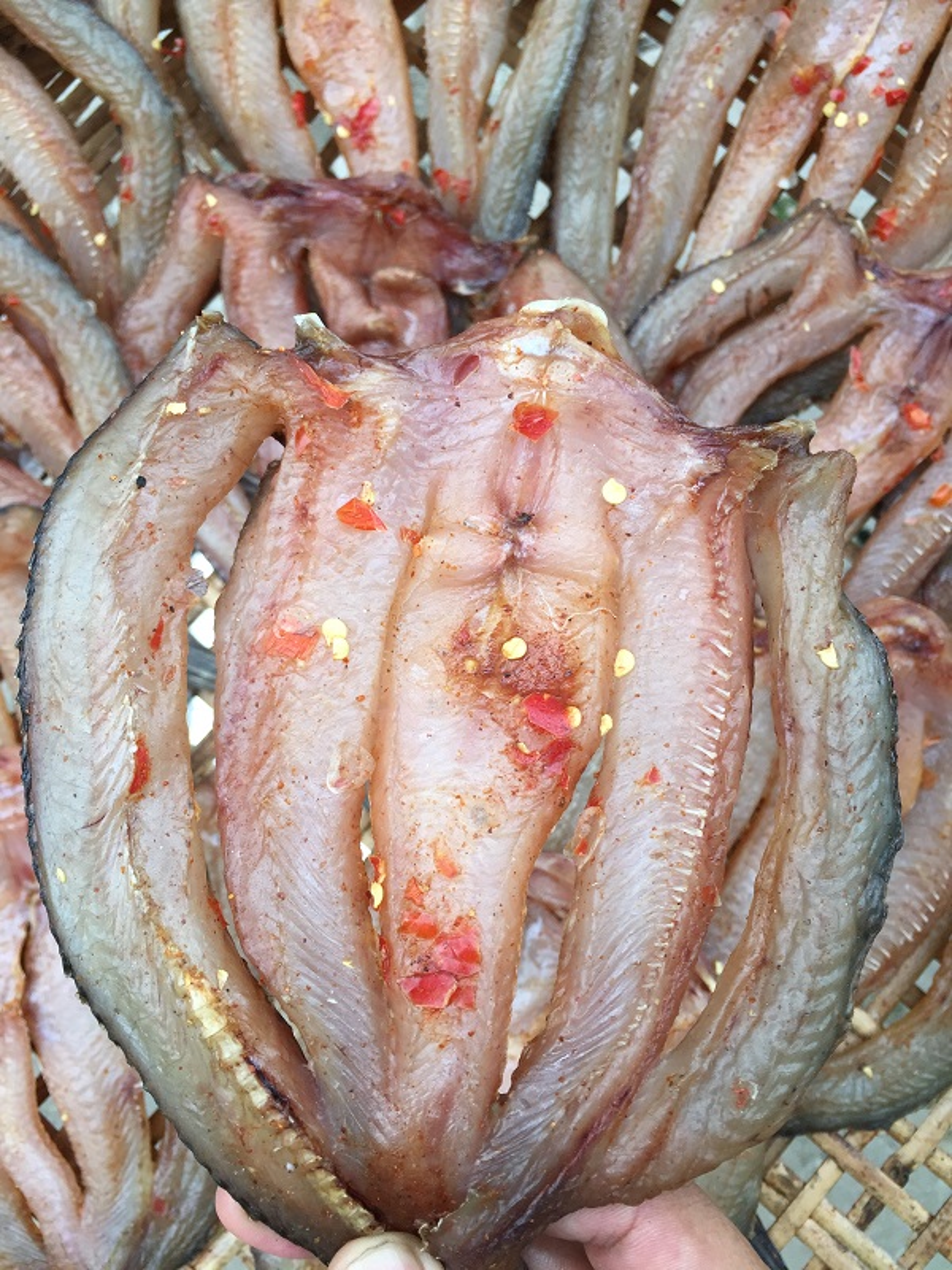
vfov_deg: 61.7
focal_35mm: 29
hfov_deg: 48.2
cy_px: 635
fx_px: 1063
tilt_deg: -83.6
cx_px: 476
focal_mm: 4.15
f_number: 2.2
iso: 50
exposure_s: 1/100
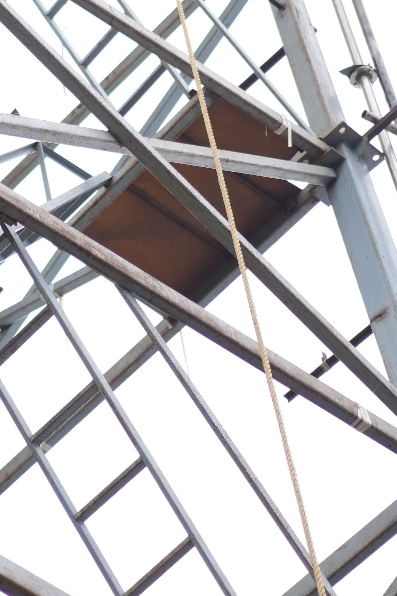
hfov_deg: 8.5
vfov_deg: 12.9
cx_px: -155
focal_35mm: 158
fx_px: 2613
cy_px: 58
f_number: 1.8
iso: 250
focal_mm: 55
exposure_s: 1/1250
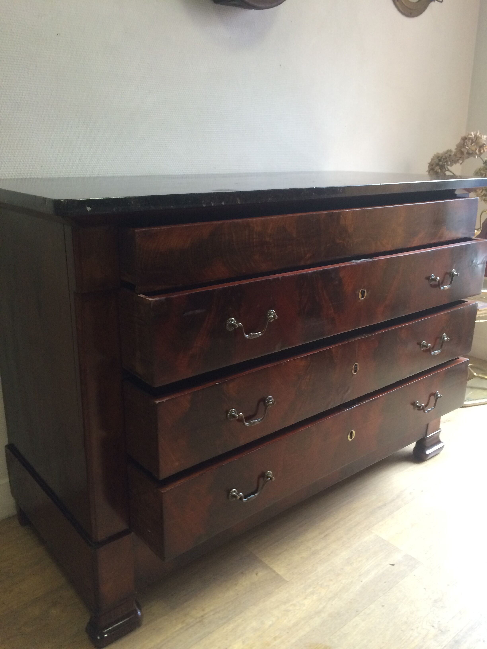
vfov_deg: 61.7
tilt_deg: -17.0
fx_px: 544
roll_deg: -1.6
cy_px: 324
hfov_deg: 48.2
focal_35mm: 29
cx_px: 244
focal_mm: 4.15
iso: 160
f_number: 2.2
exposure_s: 1/33
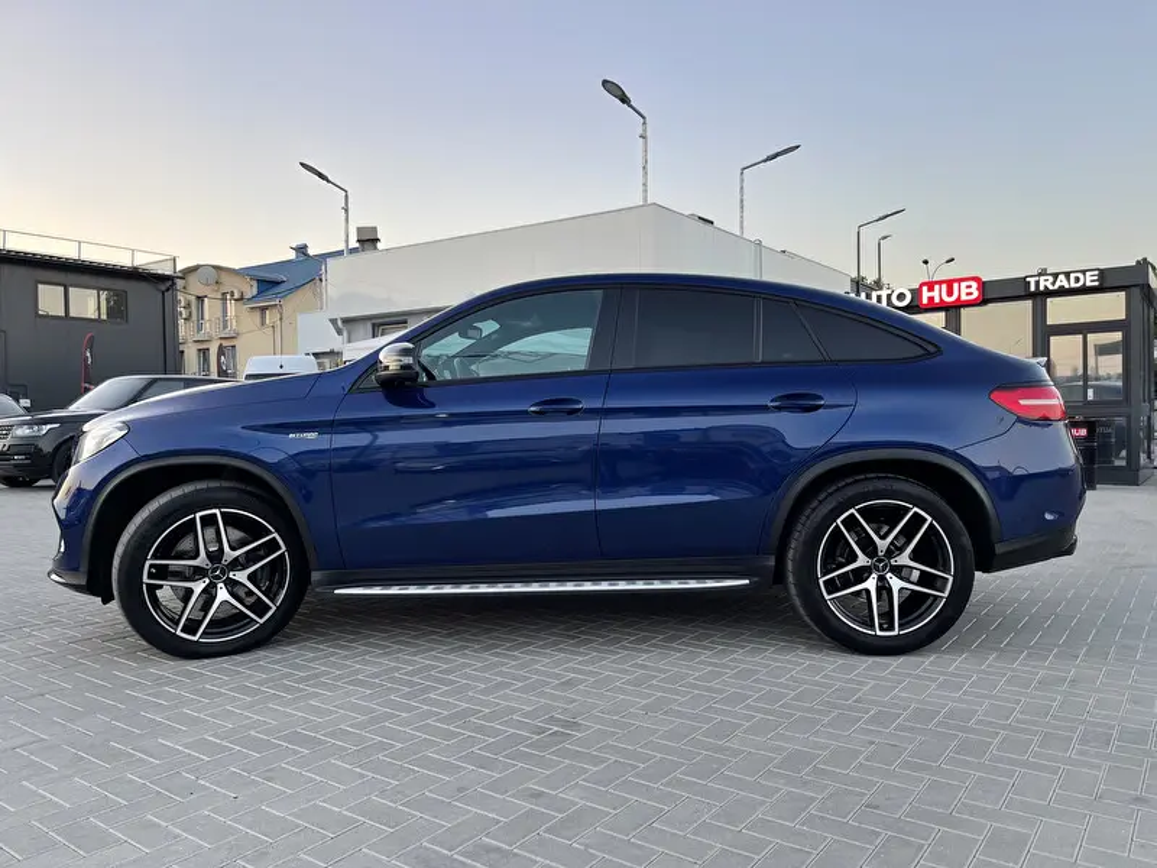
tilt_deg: -1.6
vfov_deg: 53.1
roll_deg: +0.6
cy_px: 434
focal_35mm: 26
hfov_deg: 67.3
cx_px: 578
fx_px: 869
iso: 32
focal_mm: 5.1
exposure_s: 1/131
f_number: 1.6
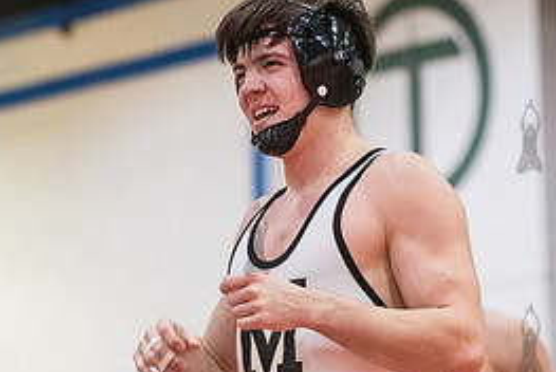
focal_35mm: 233
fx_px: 3602
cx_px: 256
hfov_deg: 8.8
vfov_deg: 5.9
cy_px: 238
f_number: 3.2
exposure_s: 1/500
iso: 8000
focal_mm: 100
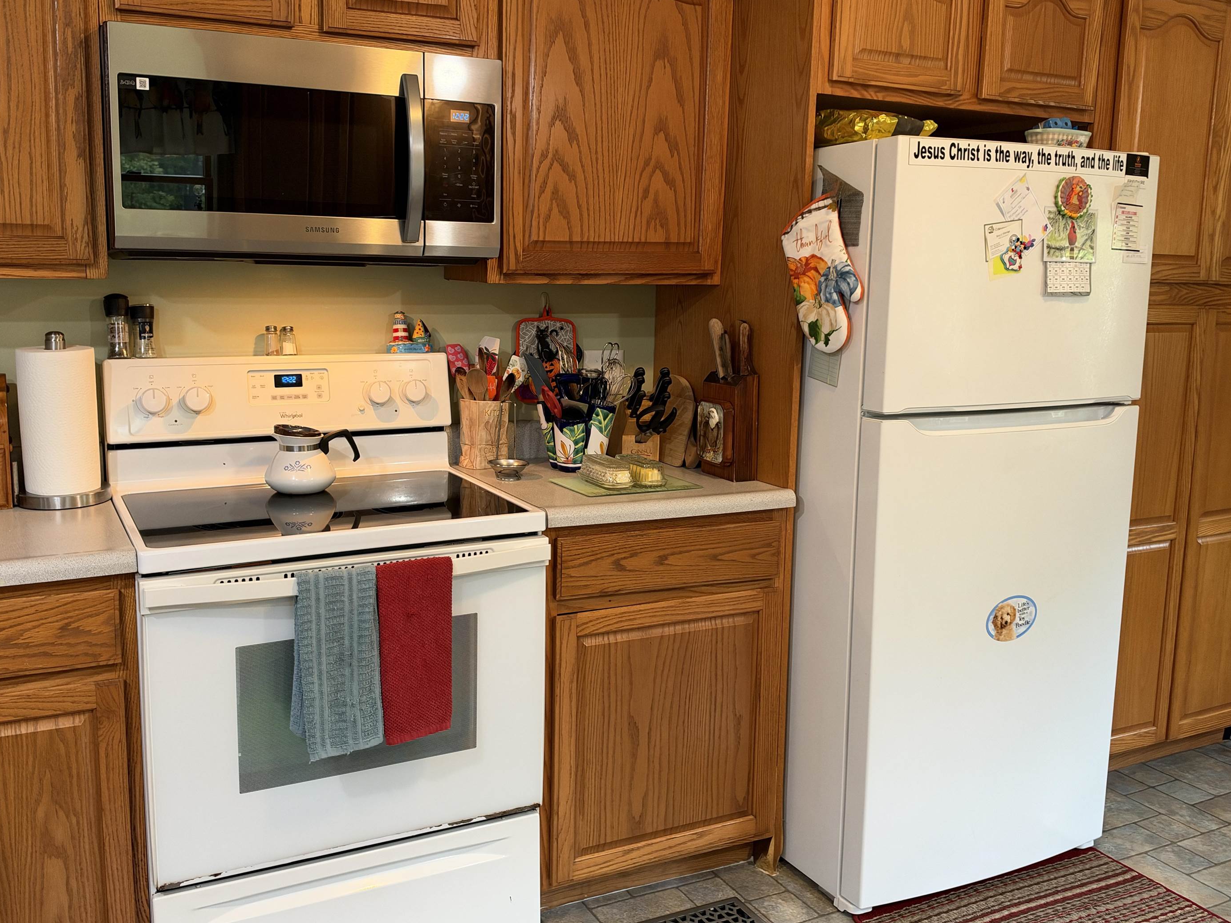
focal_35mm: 30
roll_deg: -1.0
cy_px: 432
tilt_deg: -8.4
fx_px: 1067
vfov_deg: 46.8
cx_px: 566
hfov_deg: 59.9
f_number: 1.8
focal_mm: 6.93
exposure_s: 1/60
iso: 320
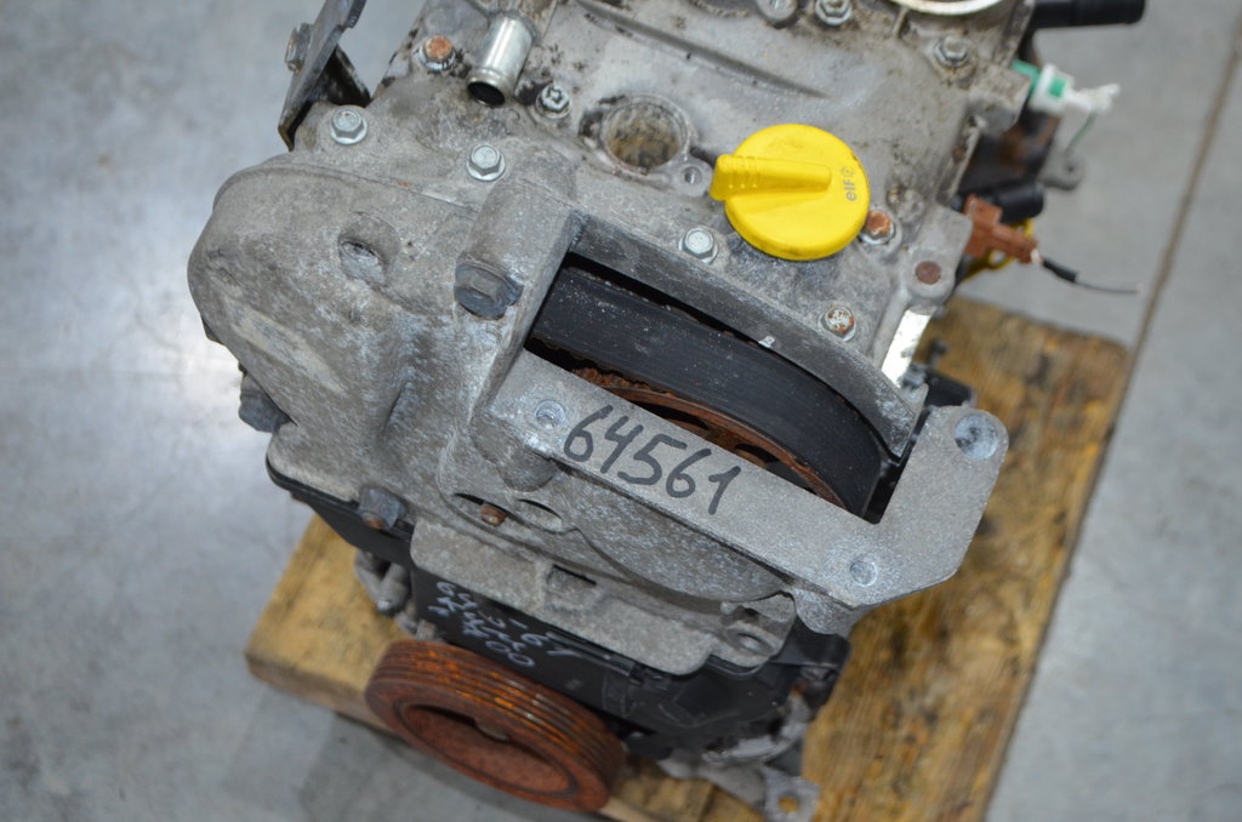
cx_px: 621
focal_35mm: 63
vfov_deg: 21.5
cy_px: 411
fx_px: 2169
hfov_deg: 32.0
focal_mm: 42
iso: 1100
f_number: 5.3
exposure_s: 1/60
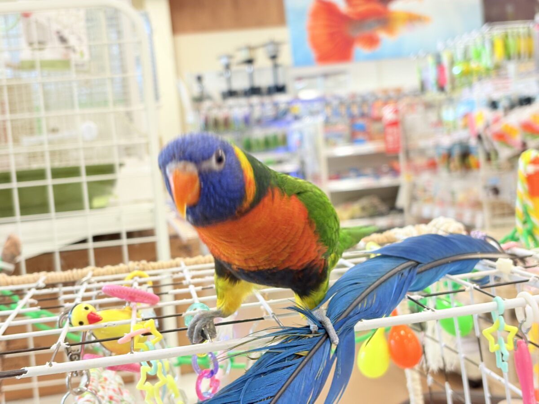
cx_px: 270
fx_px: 810
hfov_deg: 36.8
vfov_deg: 28.0
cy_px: 202
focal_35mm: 52
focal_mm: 5.96
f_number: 1.6
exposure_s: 1/60
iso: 50
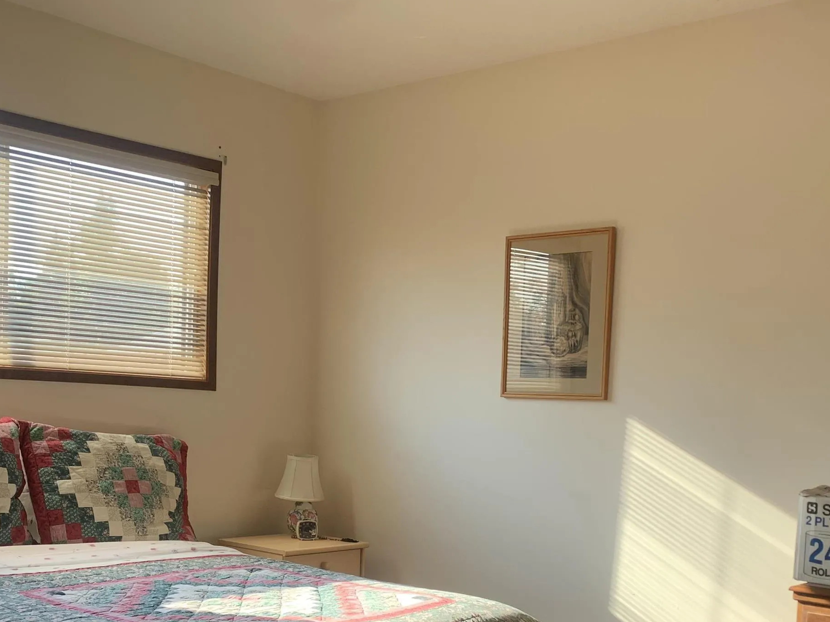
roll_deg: -3.4
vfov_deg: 31.8
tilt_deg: -6.7
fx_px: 1055
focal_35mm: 44
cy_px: 520
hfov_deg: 42.8
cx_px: 481
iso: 25
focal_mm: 4.25
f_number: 1.8
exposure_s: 1/121
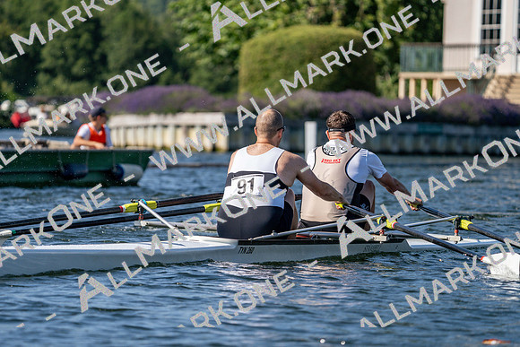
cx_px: 260
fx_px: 3973
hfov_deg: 7.5
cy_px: 174
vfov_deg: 5.0
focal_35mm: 275
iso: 200
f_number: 5.6
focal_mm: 275
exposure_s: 1/1600
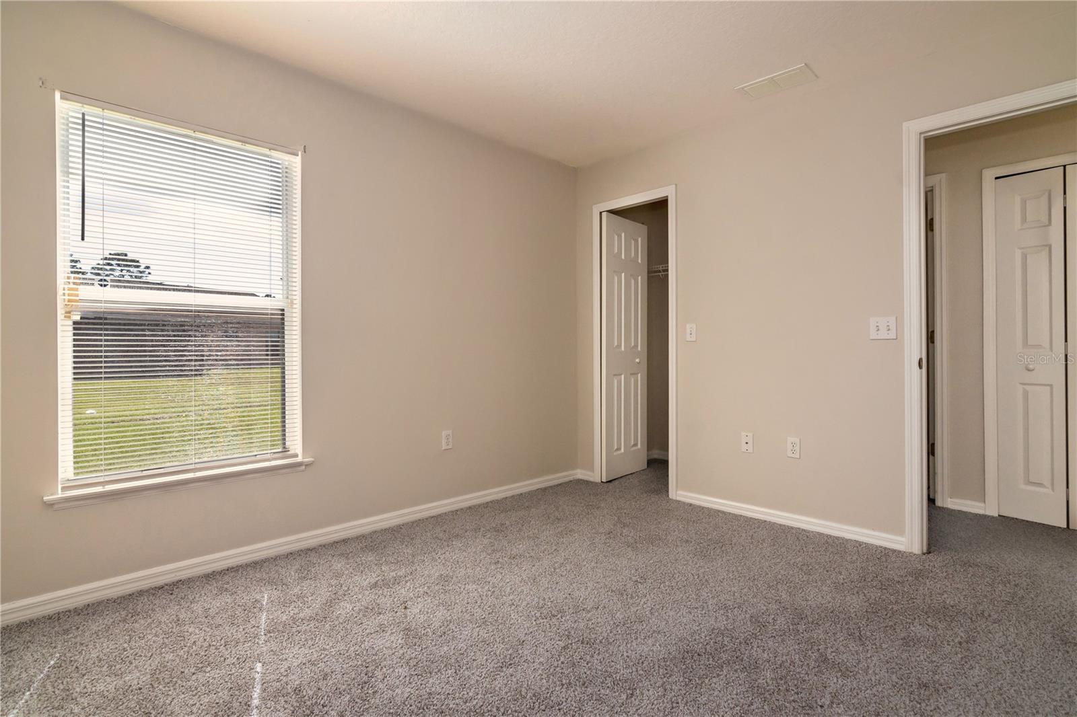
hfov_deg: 95.0
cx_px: 538
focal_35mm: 16
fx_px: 493
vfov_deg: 72.0
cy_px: 358
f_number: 8
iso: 160
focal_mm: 11
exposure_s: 1/250
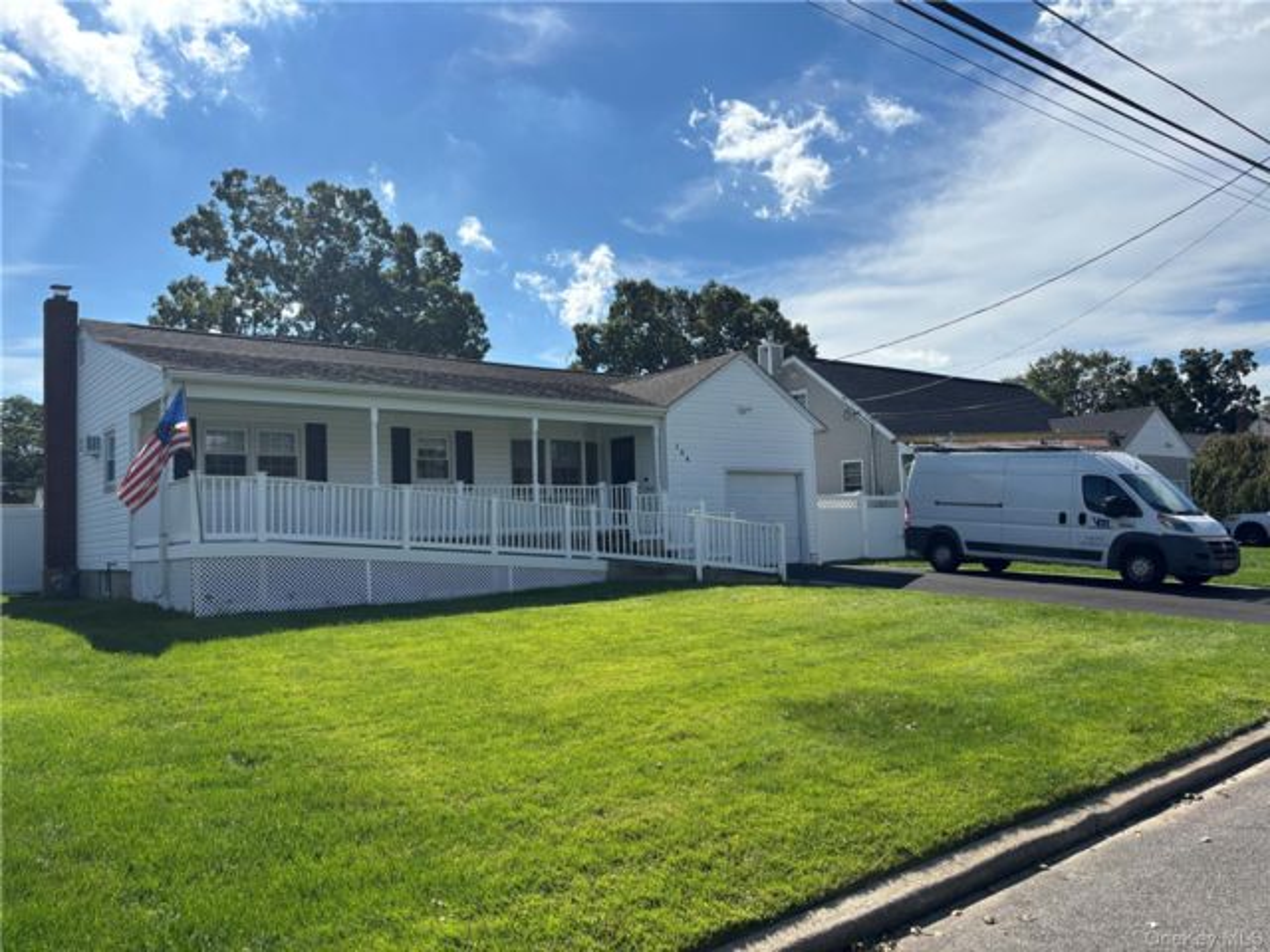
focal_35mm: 26
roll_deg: +2.5
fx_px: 954
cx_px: 635
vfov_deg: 53.1
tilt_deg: +0.7
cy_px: 476
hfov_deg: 67.3
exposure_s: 1/5348
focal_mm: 5.96
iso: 50
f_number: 1.6
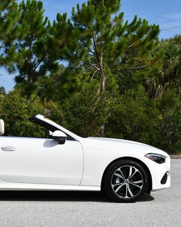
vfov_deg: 23.8
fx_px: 535
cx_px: 23
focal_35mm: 80
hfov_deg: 18.9
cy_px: 115
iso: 100
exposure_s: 1/320
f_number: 9
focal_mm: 28
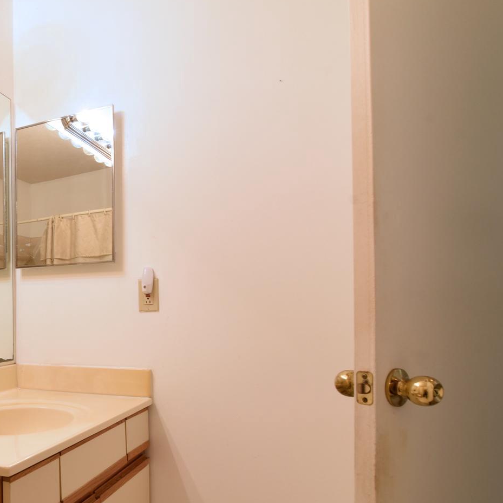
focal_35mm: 30
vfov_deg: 53.5
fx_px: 493
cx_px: -5
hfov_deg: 45.2
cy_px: 312
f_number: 7.1
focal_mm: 16
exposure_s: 1/50
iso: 800
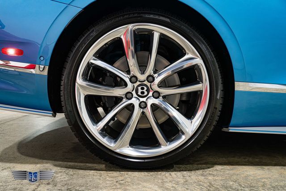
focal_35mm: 33
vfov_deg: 40.0
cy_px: 96
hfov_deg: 57.2
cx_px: 143
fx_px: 262
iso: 1600
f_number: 5
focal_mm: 33
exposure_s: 1/30
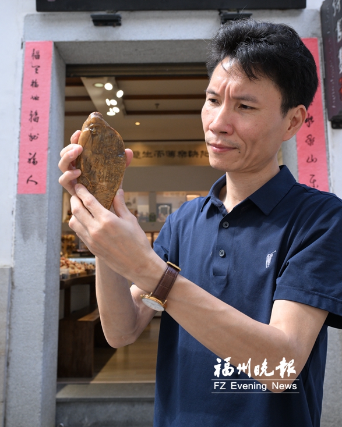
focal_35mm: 38
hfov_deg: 39.1
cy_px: 175
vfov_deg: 47.7
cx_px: 170
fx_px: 481
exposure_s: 1/160
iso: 1000
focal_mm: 33
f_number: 7.1
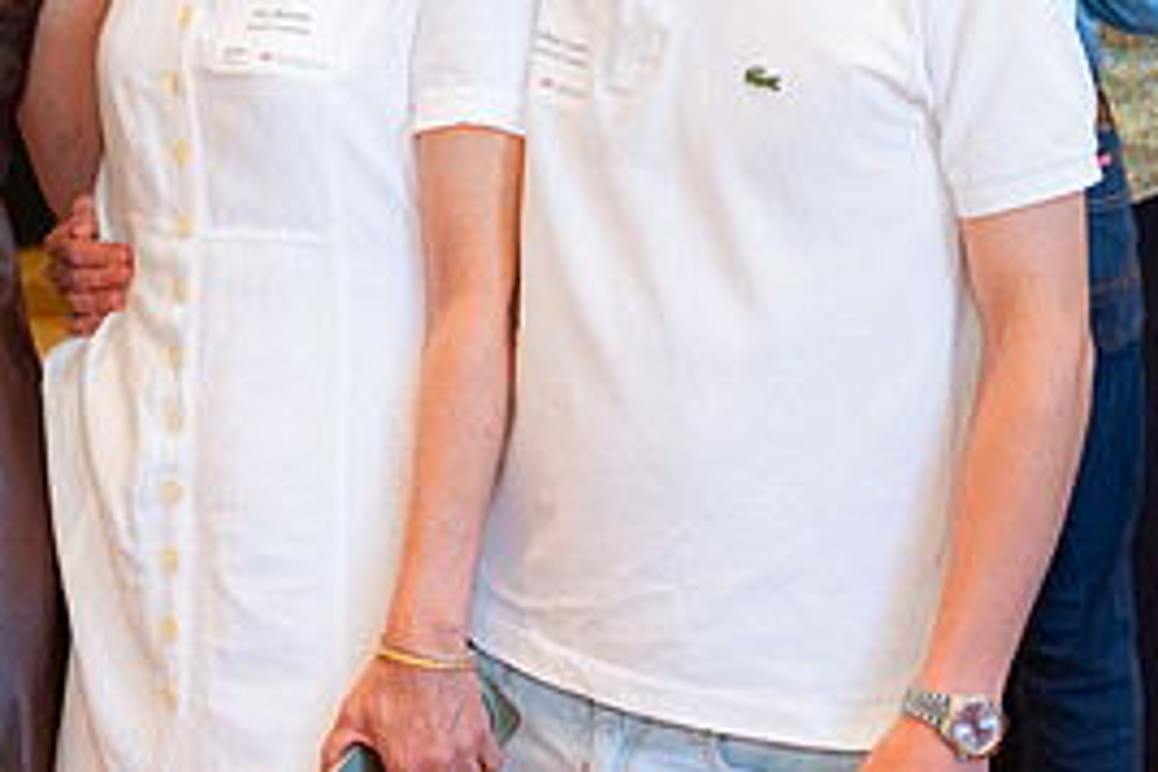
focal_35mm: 120
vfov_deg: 11.4
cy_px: 101
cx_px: 36
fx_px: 3860
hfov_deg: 16.7
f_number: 5.6
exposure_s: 1/100
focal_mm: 53
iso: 2000
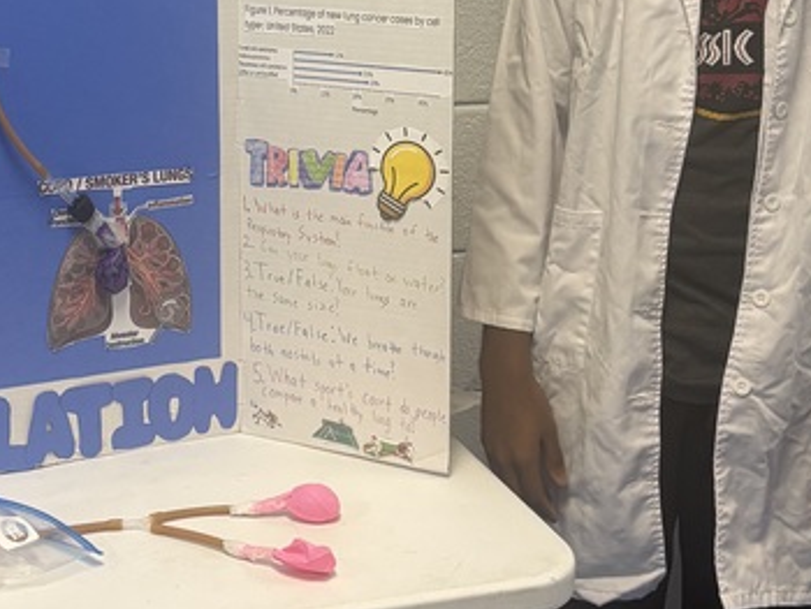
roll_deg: -3.1
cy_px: 100
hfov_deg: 25.5
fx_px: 1782
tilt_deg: -10.3
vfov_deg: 19.2
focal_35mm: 76
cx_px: 287
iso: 125
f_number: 1.6
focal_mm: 5.96
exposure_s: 1/120
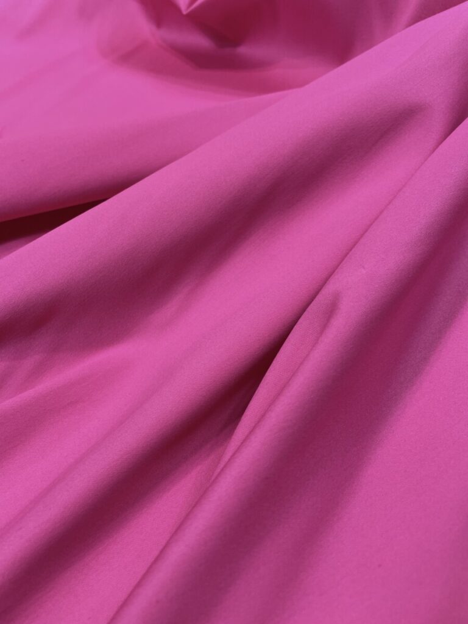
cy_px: 312
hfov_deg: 53.1
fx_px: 469
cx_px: 234
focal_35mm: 26
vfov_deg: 67.3
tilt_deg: -47.7
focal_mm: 4.2
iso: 125
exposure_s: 1/100
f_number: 1.6
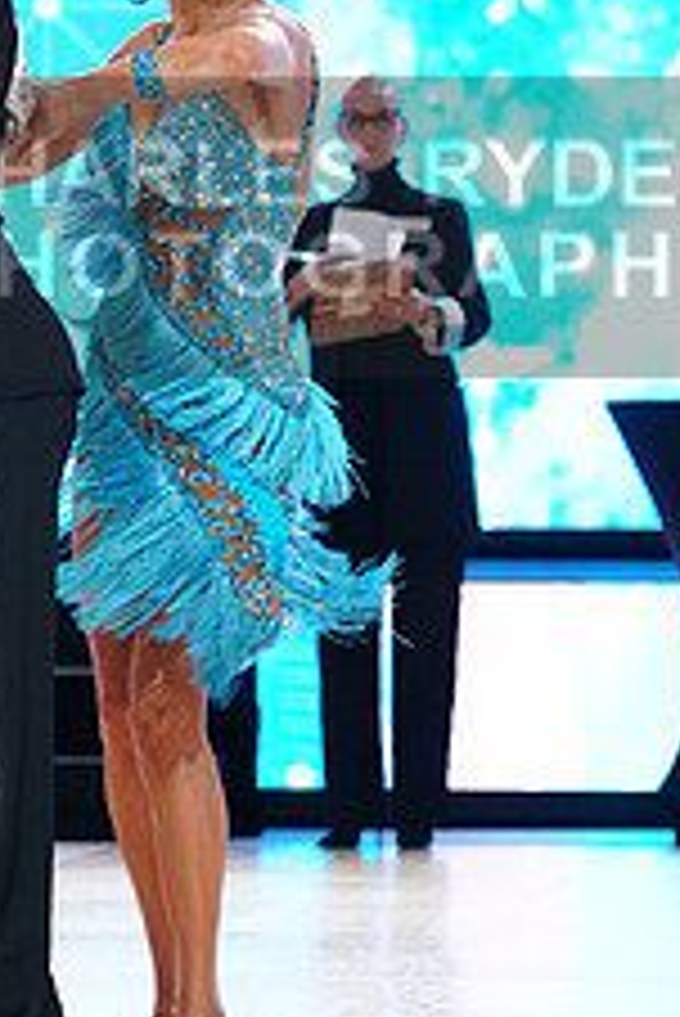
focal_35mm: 269
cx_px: 196
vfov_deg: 7.6
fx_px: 7609
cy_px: 230
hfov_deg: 5.1
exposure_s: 1/200
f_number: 4
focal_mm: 105
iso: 2000
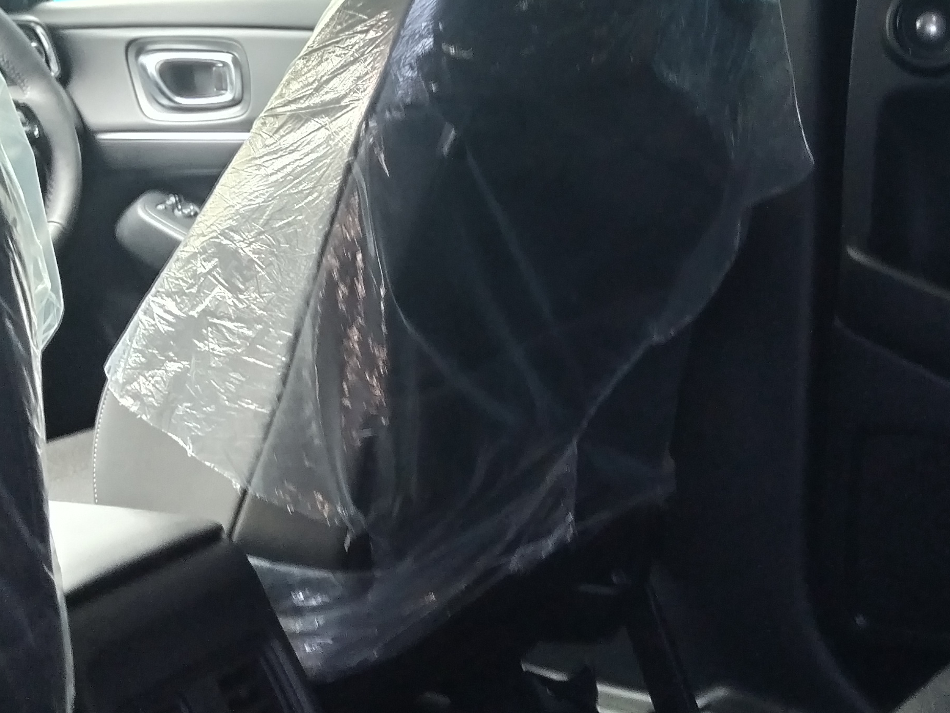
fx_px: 1811
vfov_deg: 22.2
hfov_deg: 29.4
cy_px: 268
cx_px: 530
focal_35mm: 66
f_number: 1.8
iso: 284
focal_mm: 4.75
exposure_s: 1/33.3
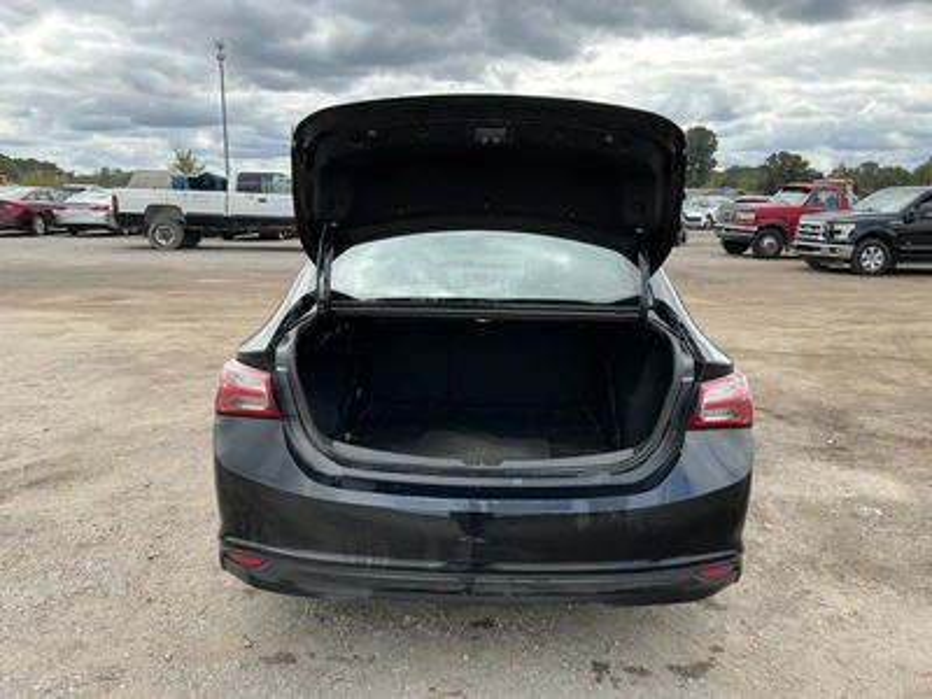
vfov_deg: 49.7
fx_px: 754
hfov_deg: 63.4
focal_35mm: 28
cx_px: 466
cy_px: 350
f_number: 1.8
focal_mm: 3
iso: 25
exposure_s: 1/534
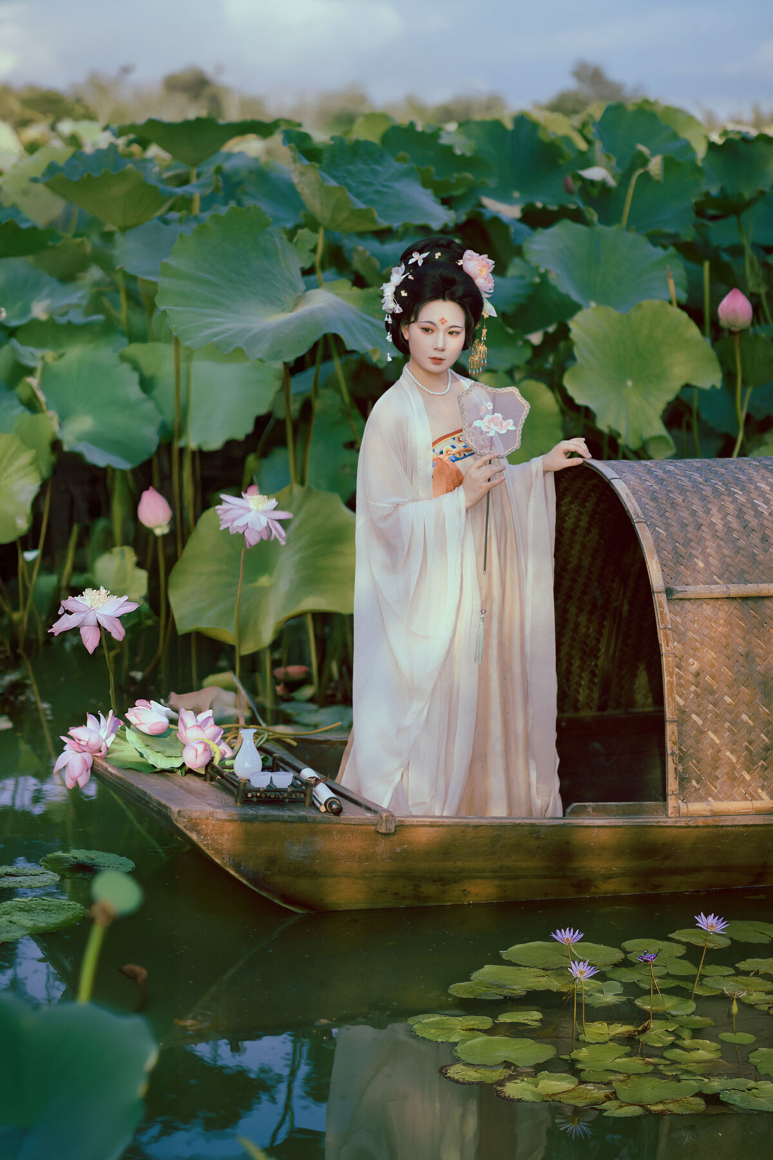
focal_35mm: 85
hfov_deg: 16.1
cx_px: 386
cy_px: 580
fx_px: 2737
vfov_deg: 23.9
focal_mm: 85
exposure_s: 1/2500
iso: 100
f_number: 1.6
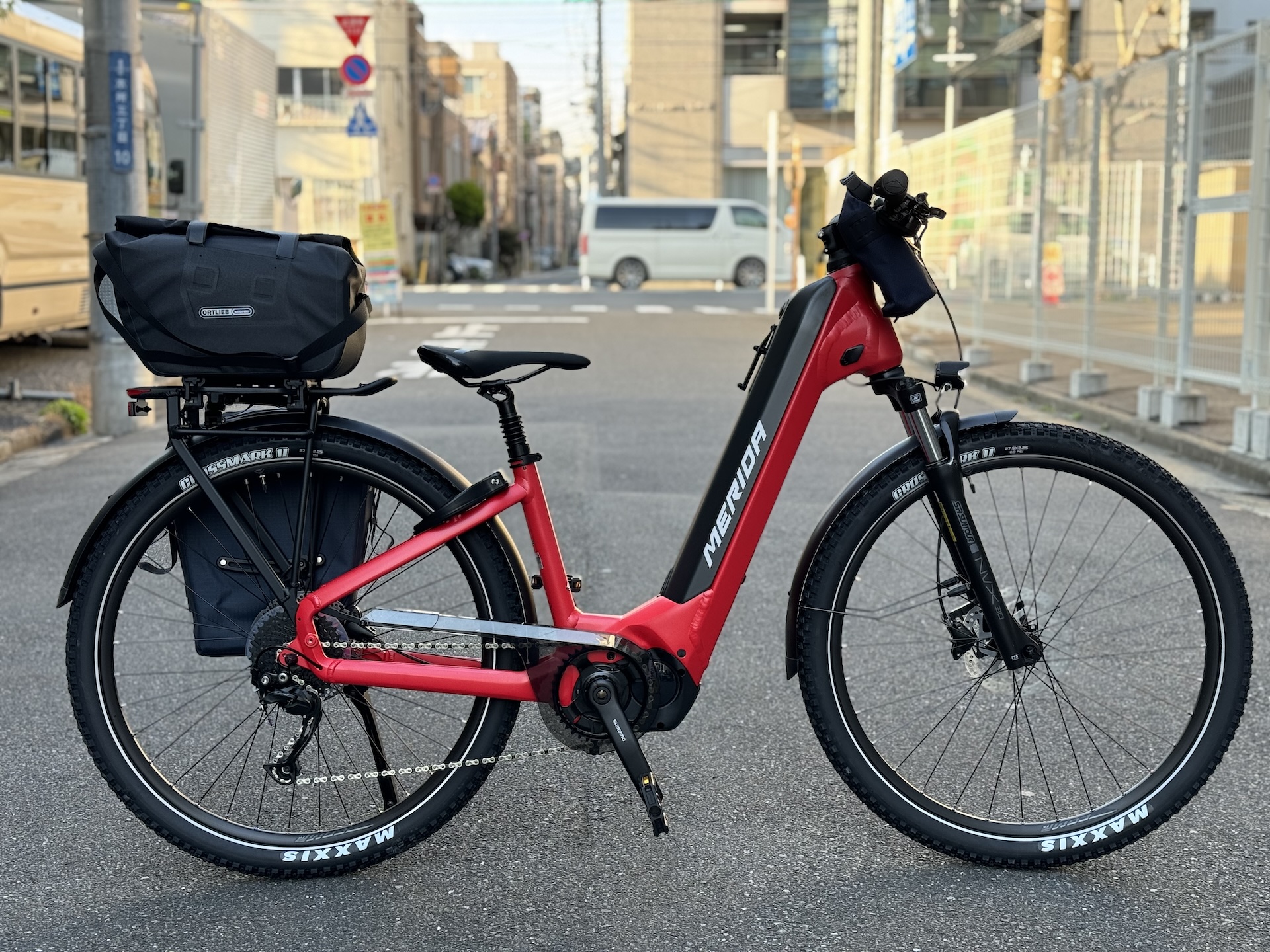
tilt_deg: -6.8
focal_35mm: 48
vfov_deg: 30.3
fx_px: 1761
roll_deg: -0.3
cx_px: 635
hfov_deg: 39.7
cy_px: 476
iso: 80
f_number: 1.78
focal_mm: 6.76
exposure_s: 1/170
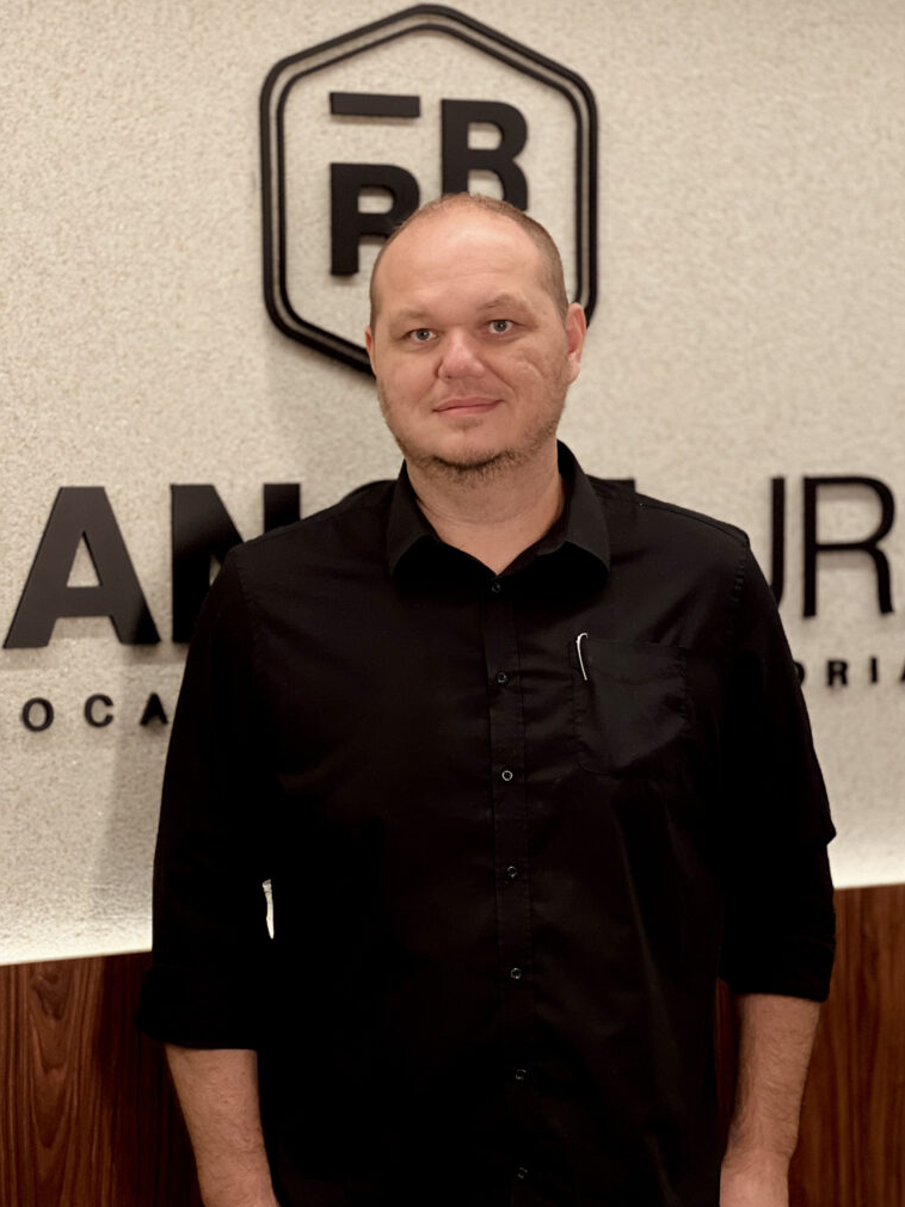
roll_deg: +1.0
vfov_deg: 25.0
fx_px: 2720
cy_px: 599
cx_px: 457
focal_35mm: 78
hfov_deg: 18.9
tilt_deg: -2.5
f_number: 2.8
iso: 400
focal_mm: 9
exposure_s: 1/40
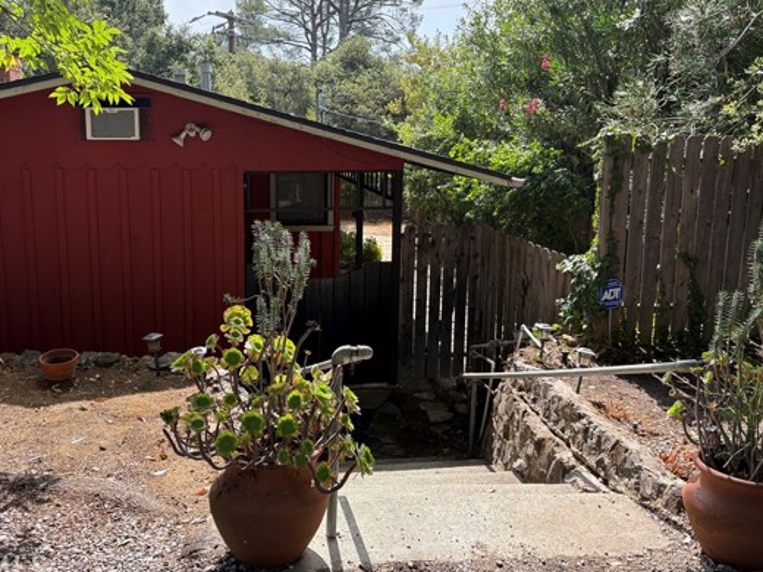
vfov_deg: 44.0
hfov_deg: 56.8
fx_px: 705
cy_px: 238
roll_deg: +1.2
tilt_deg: -10.2
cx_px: 361
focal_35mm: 32
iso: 50
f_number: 1.6
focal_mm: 5.96
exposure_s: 1/907
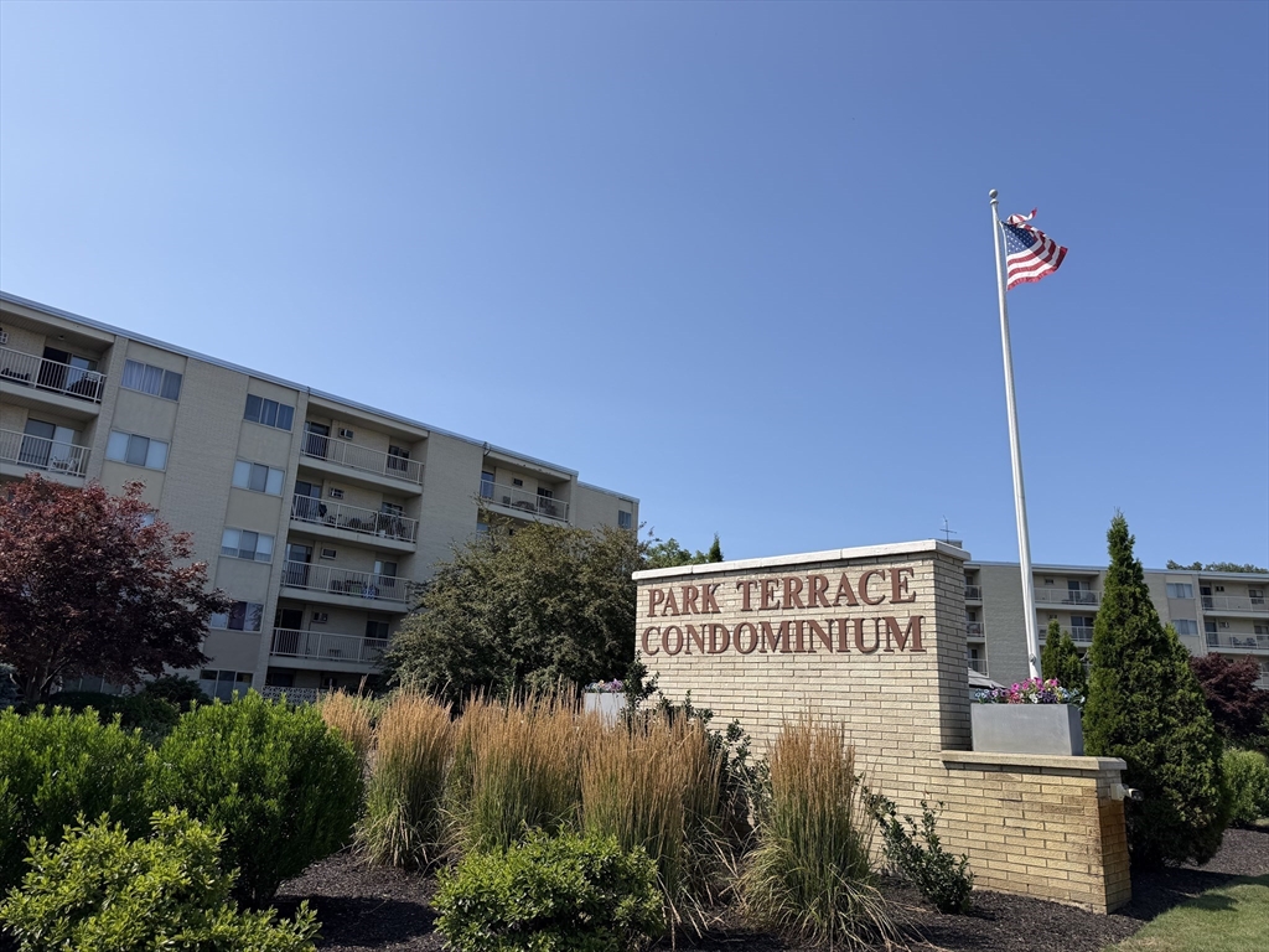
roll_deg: -2.3
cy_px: 476
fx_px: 880
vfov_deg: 56.8
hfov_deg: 71.6
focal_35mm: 24
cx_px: 634
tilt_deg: +16.1
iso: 80
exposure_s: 1/5319
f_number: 1.78
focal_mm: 6.76
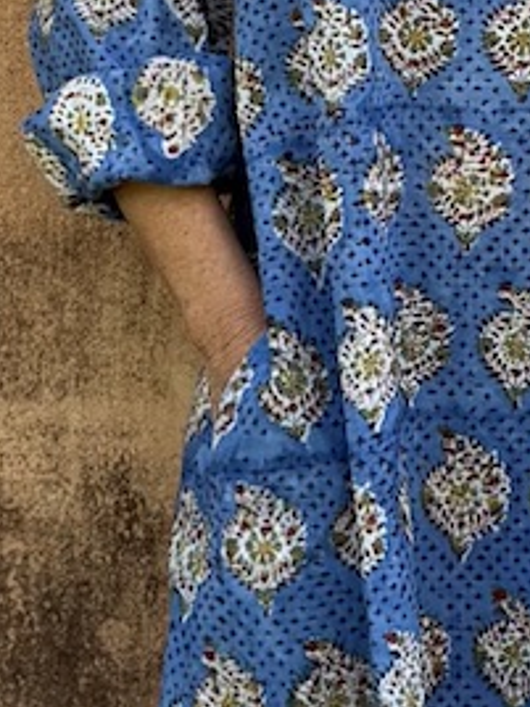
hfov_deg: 7.7
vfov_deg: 9.9
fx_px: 3899
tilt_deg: +1.1
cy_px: -508
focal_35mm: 191
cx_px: 559
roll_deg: -1.2
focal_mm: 6.76
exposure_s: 1/121
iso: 64
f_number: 1.78
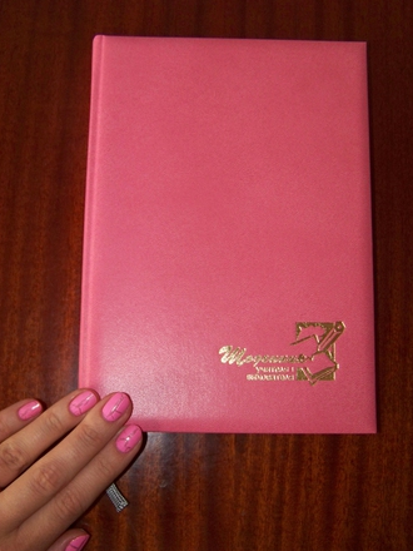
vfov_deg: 42.9
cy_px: 279
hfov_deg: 32.9
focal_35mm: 44
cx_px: 203
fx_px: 700
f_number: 2.8
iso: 200
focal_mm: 6.75
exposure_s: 1/30
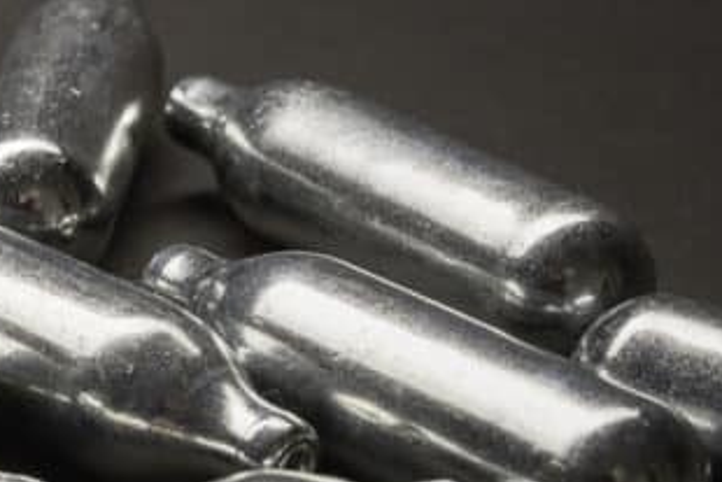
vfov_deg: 8.3
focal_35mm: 165
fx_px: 3311
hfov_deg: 12.0
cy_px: 307
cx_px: -296
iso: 200
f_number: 11
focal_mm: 50
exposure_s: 1/500
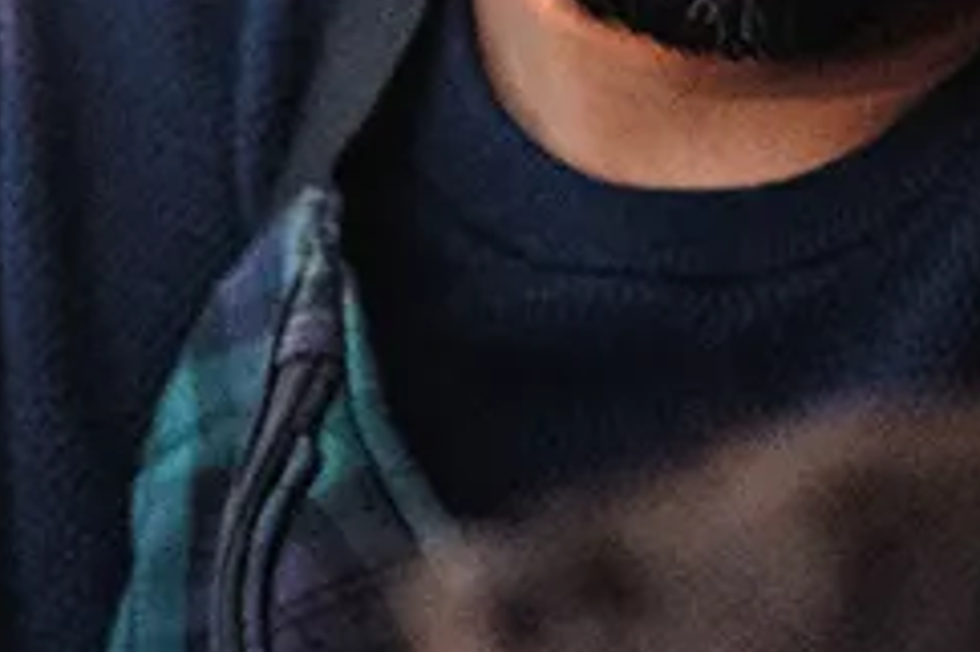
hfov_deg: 3.1
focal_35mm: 674
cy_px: 757
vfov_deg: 2.0
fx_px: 18335
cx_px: -611
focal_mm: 85
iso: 800
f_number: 1.8
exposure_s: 1/320
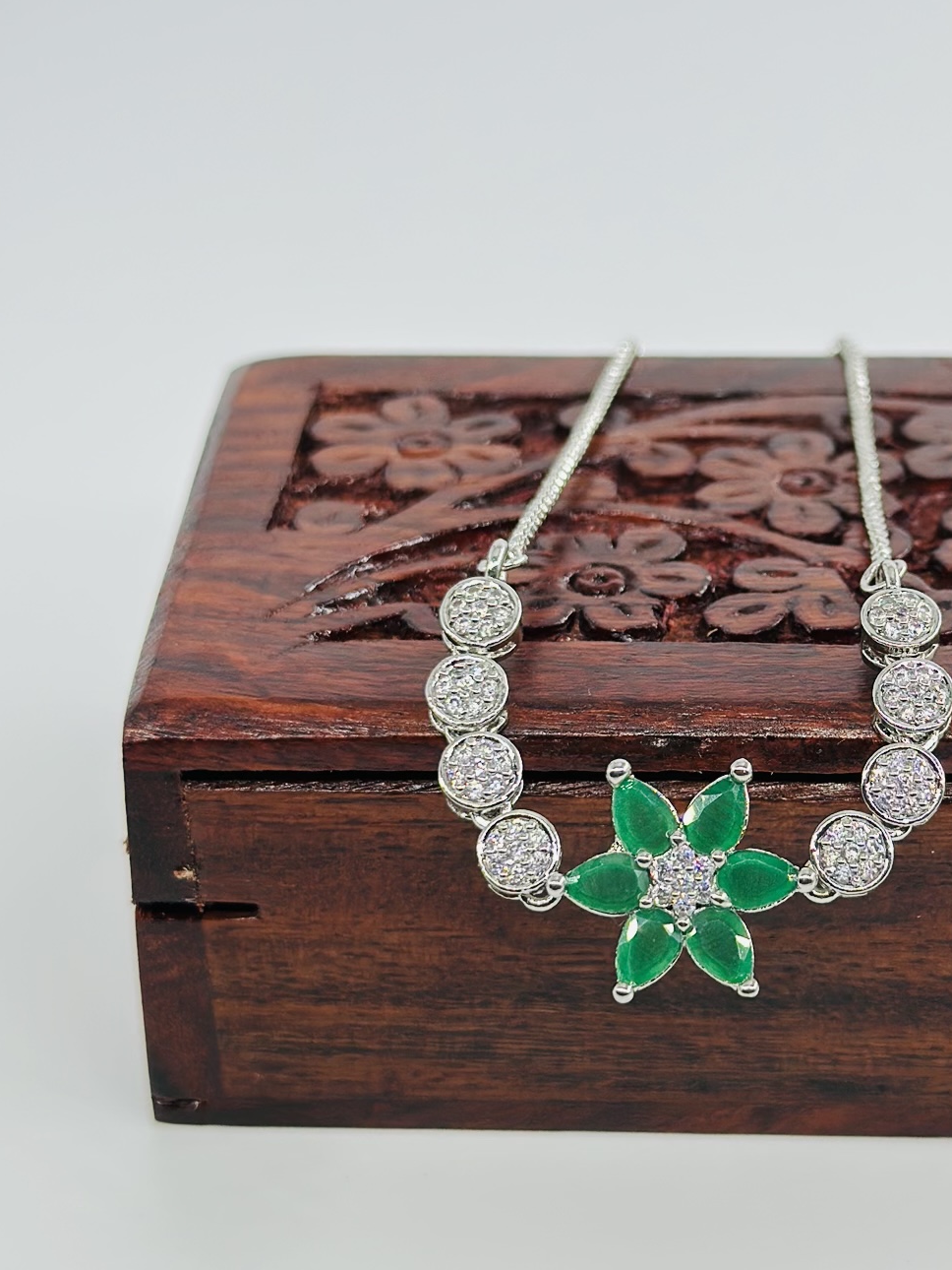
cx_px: 709
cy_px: 577
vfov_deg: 26.0
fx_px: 2749
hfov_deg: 19.5
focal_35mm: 75
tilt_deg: -29.0
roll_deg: -1.2
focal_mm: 6.86
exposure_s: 1/587
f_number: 1.78
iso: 80
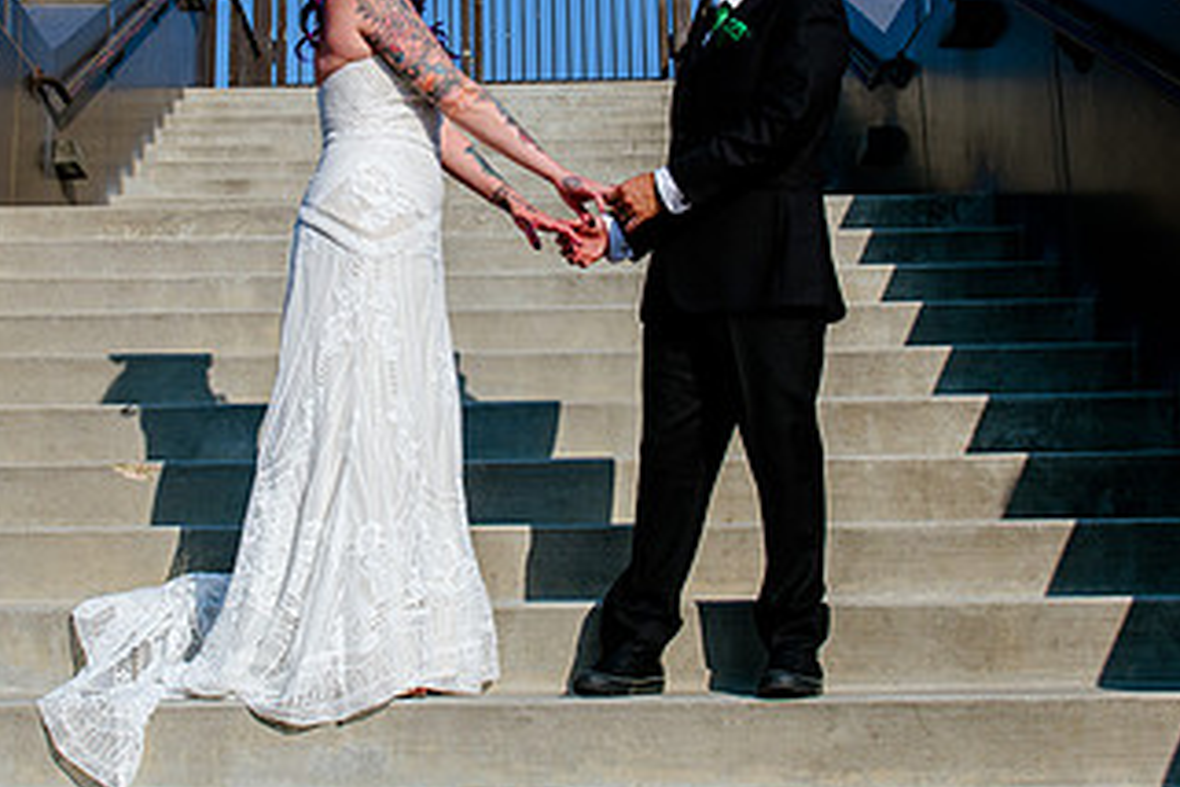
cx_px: 404
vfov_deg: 23.2
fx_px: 1901
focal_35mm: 58
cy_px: 203
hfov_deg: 34.2
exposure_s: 1/640
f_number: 6.3
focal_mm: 28
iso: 160
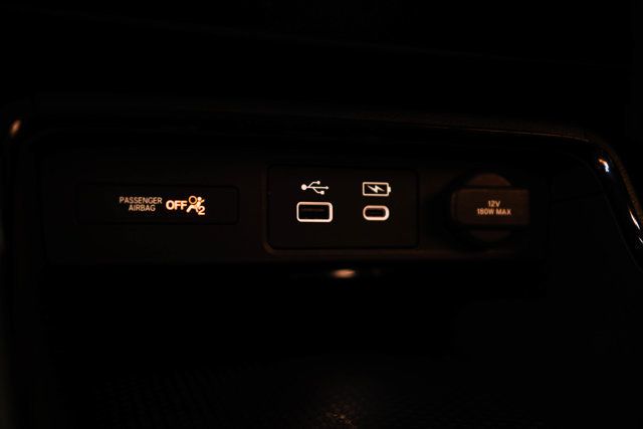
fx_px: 786
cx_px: 322
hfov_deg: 44.5
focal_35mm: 44
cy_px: 214
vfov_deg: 30.5
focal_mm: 44
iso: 640
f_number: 3.2
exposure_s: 1/200
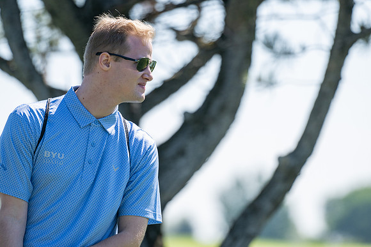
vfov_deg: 3.5
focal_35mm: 390
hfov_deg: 5.3
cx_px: 186
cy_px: 124
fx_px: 4020
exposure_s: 1/800
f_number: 5.6
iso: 200
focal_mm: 390
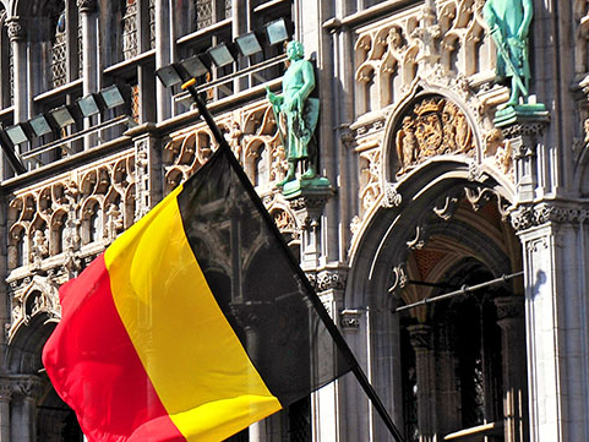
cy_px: 361
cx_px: -88
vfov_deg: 5.7
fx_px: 4425
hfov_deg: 7.6
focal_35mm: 260
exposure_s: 1/250
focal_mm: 70
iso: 200
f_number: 6.3
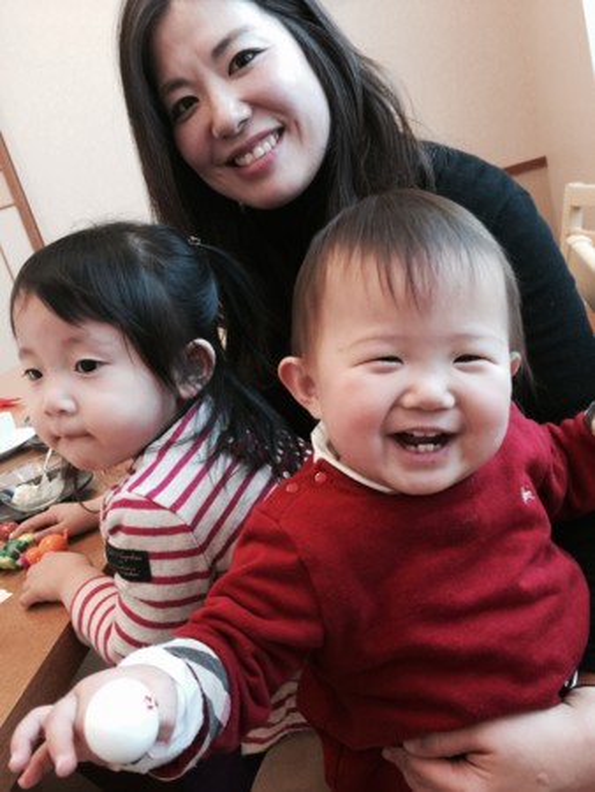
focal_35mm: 29
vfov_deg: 61.6
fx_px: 664
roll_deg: +14.6
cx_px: 298
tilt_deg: -18.1
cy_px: 396
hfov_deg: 48.3
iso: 64
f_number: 2.2
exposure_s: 1/15
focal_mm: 4.15
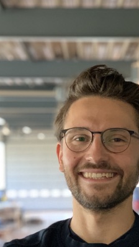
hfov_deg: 10.6
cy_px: 217
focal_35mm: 114
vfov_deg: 18.5
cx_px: 84
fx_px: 747
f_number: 2.4
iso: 400
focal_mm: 6
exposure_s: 1/46
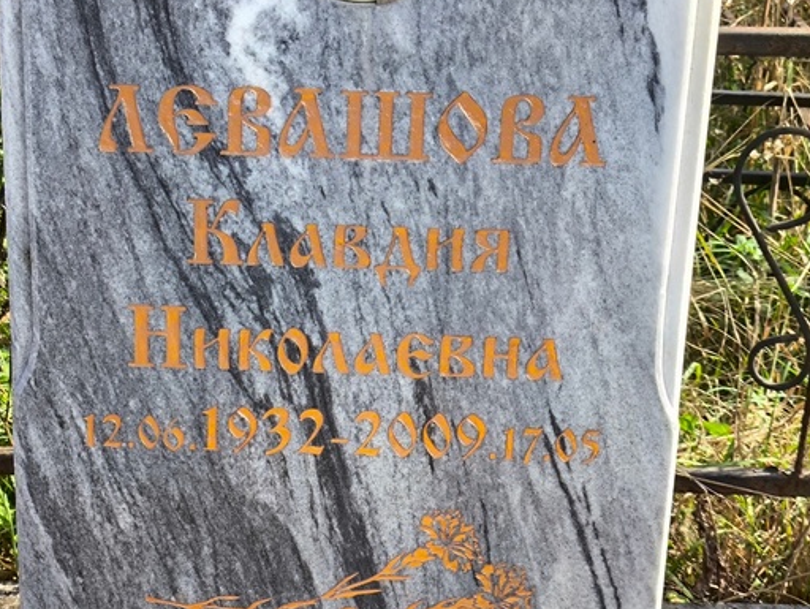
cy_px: 326
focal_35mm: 78
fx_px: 1827
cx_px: 319
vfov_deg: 18.9
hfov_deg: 24.9
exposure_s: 1/612
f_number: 1.7
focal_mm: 4.71
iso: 50
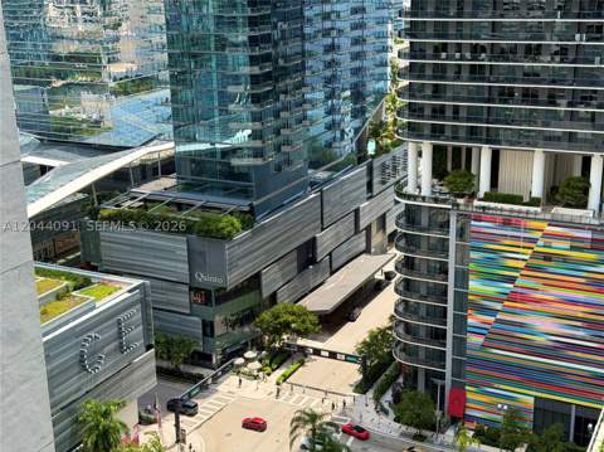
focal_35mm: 48
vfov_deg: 30.2
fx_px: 837
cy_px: 226
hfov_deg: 39.7
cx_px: 302
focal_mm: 6.76
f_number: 1.78
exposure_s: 1/2146
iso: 100
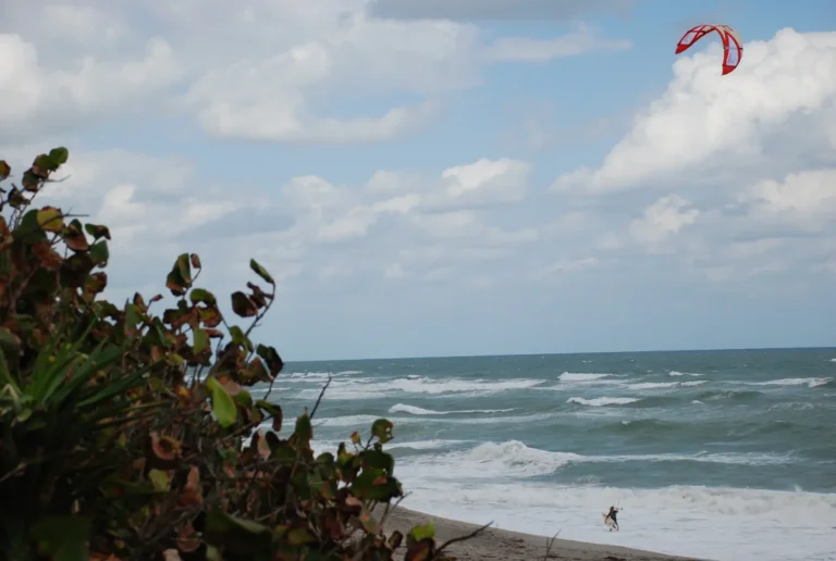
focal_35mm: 87
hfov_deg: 23.3
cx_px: 418
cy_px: 280
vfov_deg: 15.8
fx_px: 2025
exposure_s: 1/500
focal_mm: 58
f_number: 5.6
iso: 100
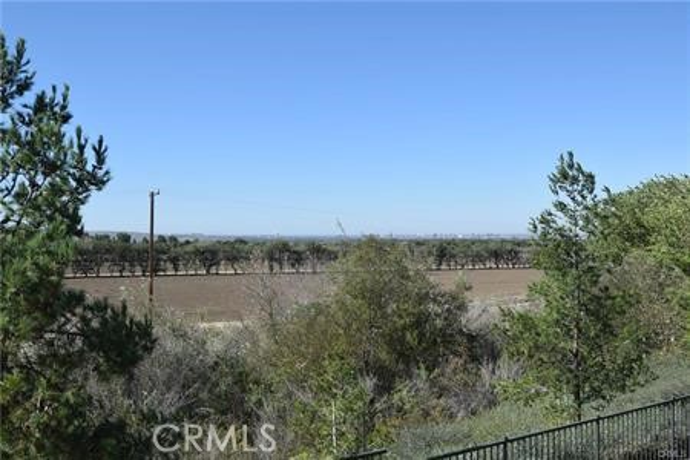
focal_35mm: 36
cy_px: 230
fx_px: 690
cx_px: 345
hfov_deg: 53.1
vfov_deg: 36.9
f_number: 8
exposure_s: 1/250
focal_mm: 24
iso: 100
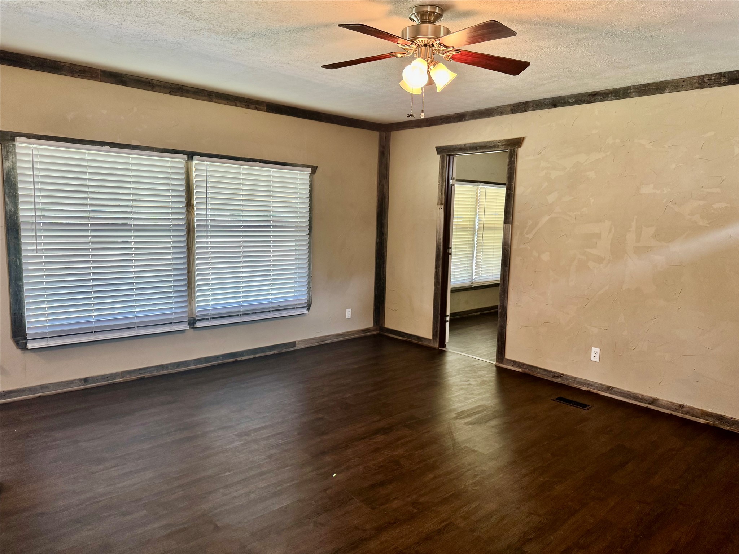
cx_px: 370
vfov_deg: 56.8
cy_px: 277
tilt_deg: -5.2
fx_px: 512
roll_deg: -2.4
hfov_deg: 71.6
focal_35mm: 24
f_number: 1.78
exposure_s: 1/60
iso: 160
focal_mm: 6.76
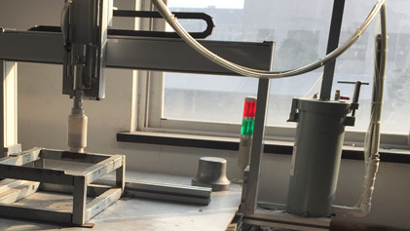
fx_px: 652
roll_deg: -2.0
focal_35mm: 60
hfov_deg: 34.4
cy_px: 250
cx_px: 125
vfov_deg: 19.3
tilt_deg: -15.1
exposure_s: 1/356
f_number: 2.2
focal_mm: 4.15
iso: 32
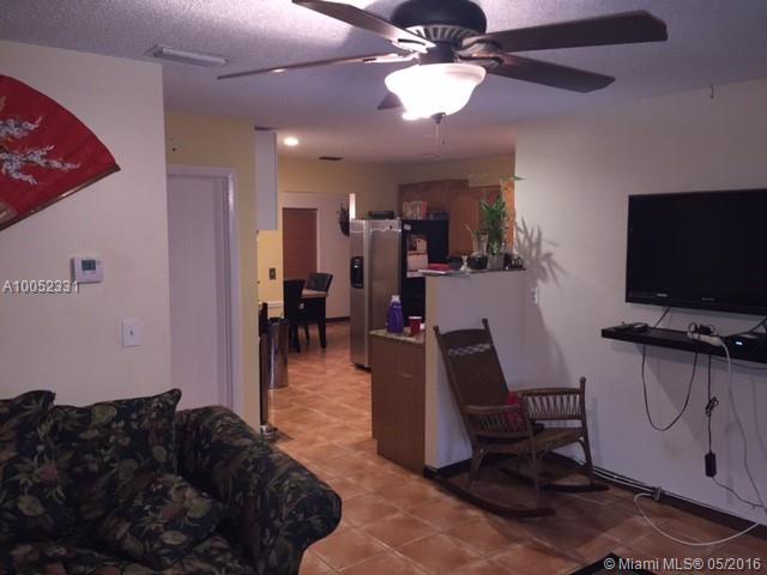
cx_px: 384
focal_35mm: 29
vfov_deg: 48.2
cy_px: 288
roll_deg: -0.4
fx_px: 643
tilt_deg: -3.5
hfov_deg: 61.7
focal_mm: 4.15
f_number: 2.2
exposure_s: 1/16
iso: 160
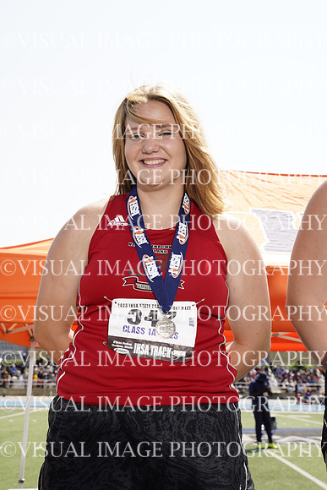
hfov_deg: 24.2
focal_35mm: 56
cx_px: 164
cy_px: 245
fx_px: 762
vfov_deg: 35.6
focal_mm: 56
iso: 100
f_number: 8
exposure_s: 1/160
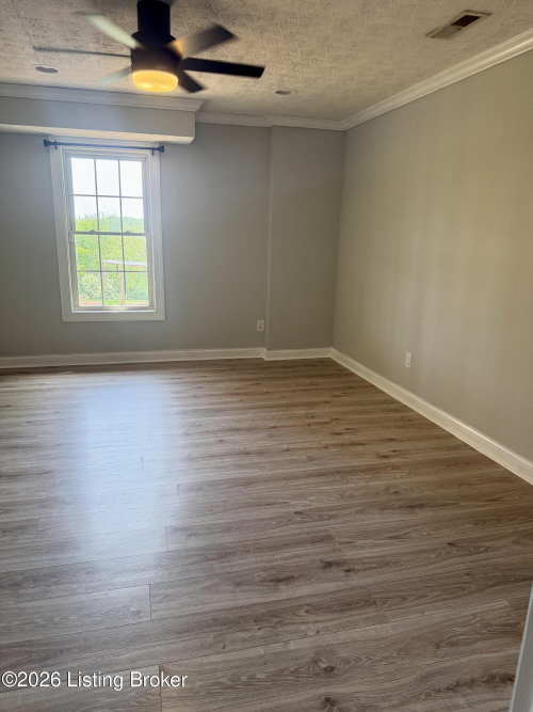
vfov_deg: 71.6
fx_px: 493
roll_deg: +0.4
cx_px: 266
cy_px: 356
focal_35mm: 24
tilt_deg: -14.9
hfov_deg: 56.8
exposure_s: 1/165
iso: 200
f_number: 1.78
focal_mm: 6.76
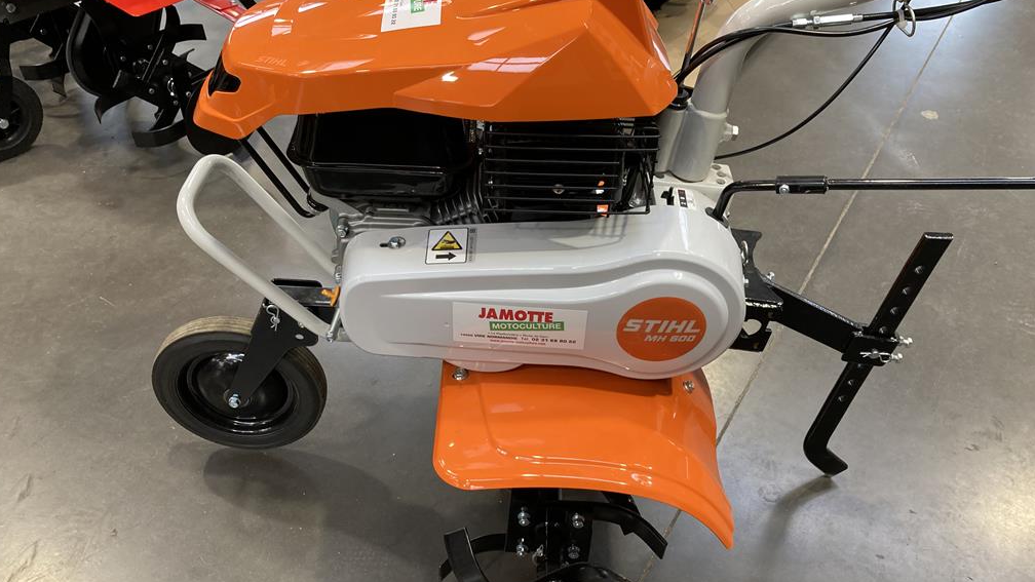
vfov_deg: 37.7
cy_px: 331
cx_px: 512
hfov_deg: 62.6
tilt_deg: -43.2
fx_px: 851
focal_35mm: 31
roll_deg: -5.7
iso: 100
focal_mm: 3.99
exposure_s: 1/50
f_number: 1.8
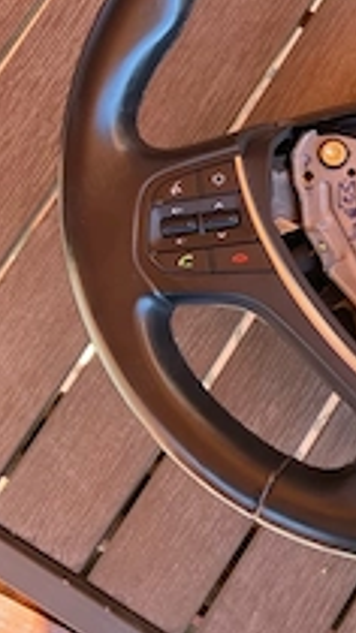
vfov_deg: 37.8
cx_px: 447
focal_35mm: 54
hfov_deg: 20.5
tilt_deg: -83.7
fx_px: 907
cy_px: 178
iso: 50
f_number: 1.8
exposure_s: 1/121
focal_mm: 4.25
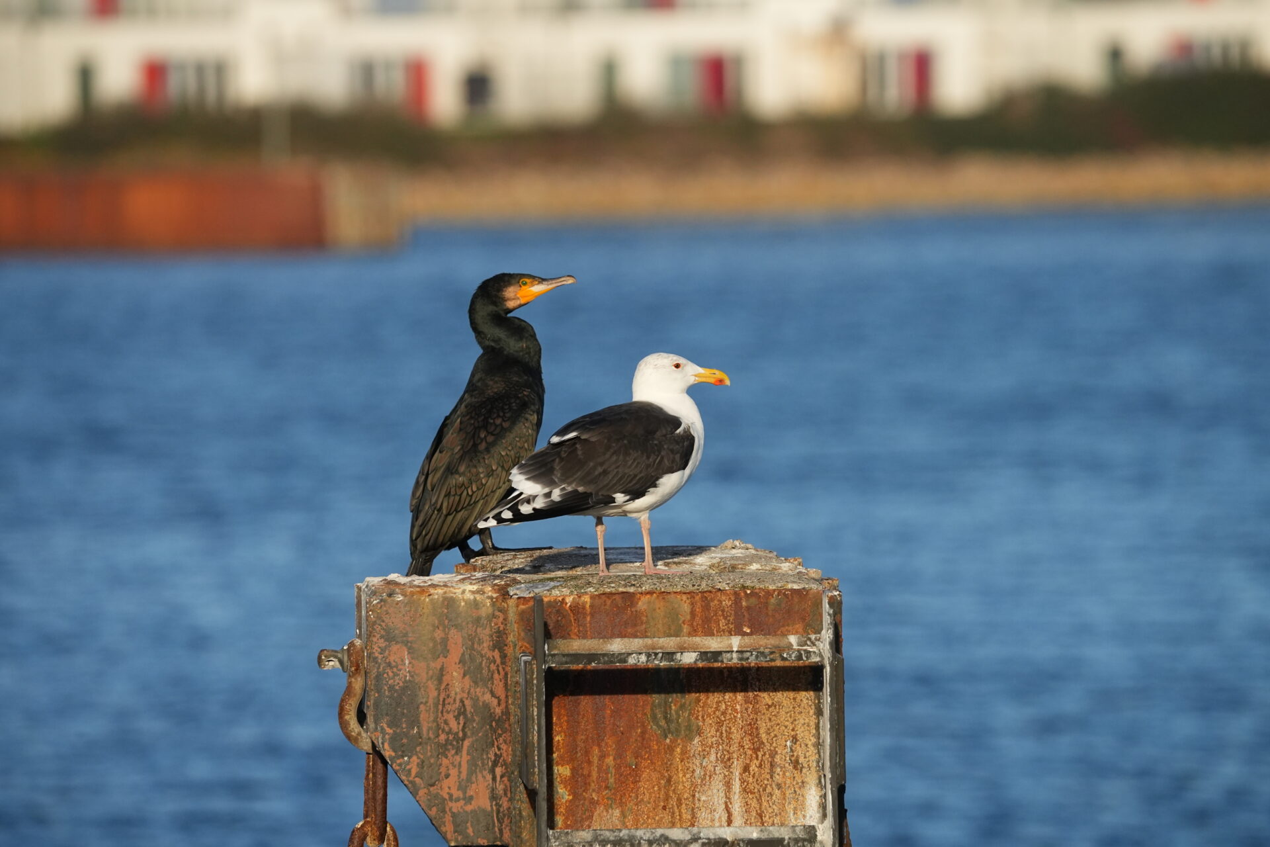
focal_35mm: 546
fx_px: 19253
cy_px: 424
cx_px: 635
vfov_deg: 2.5
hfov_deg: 3.8
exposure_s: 1/3200
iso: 1600
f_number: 10
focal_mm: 545.8
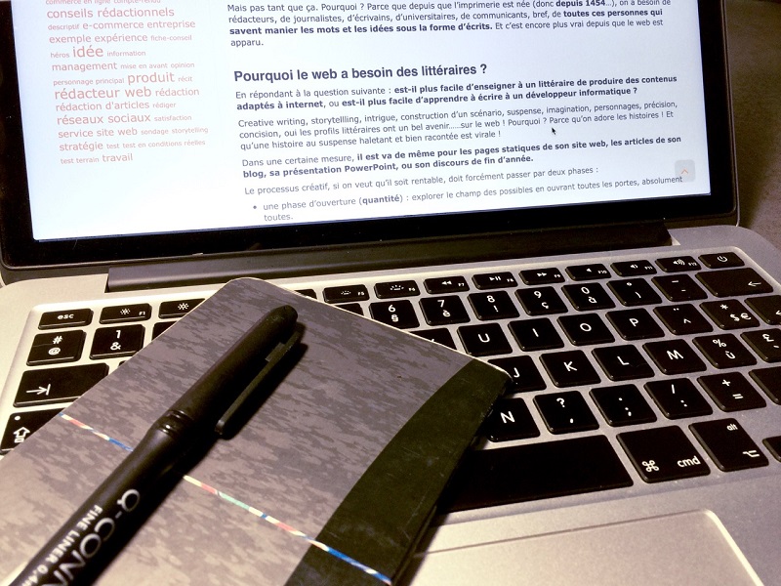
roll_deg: -3.4
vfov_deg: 48.2
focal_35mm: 29
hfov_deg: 61.7
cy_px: 293
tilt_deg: -36.5
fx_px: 654
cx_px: 390
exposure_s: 1/33
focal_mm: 4.15
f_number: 2.2
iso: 32
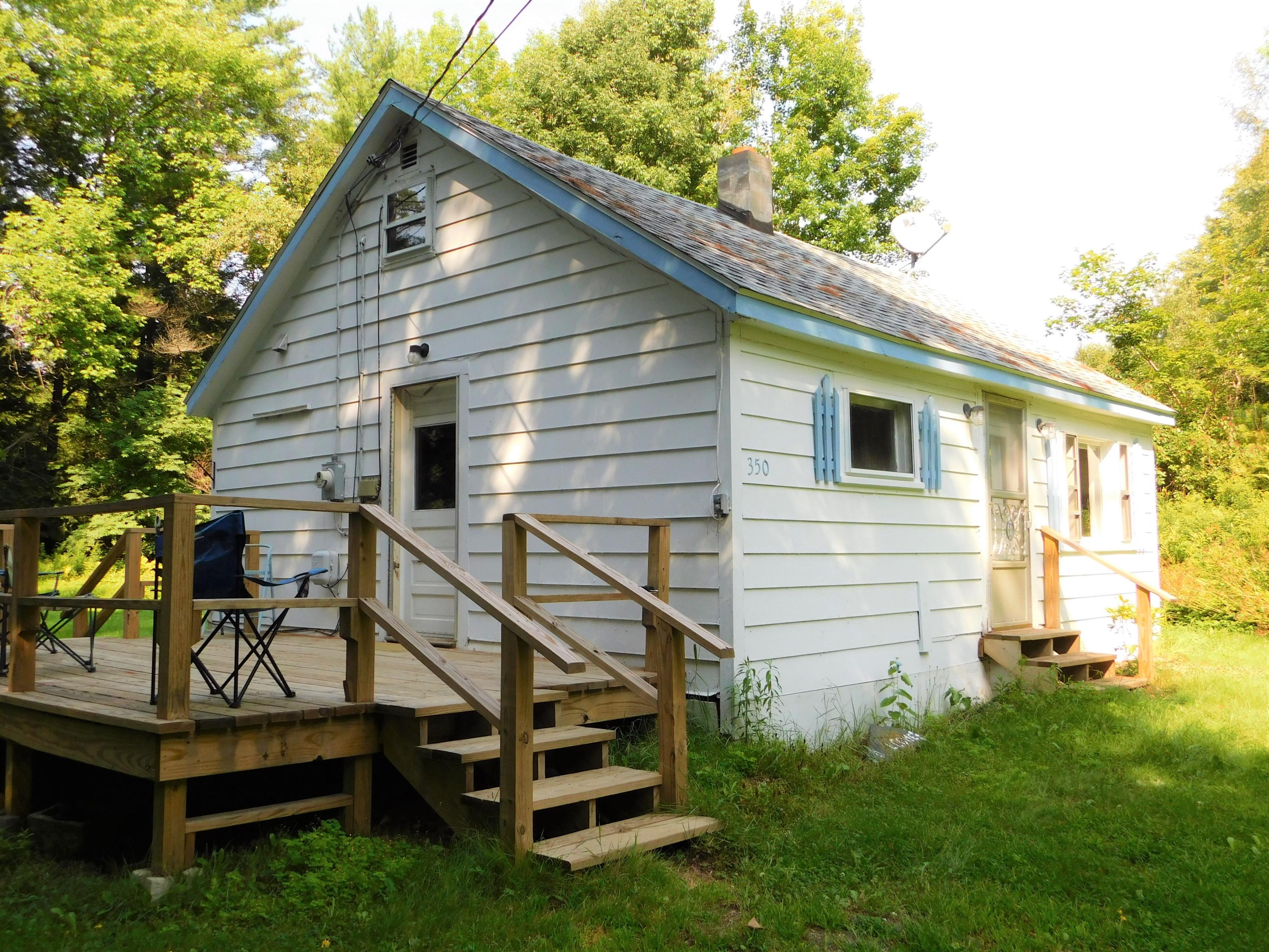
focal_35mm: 30
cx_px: 634
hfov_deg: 60.0
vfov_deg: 46.8
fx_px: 1100
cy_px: 476
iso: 125
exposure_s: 1/400
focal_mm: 5.3
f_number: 3.2
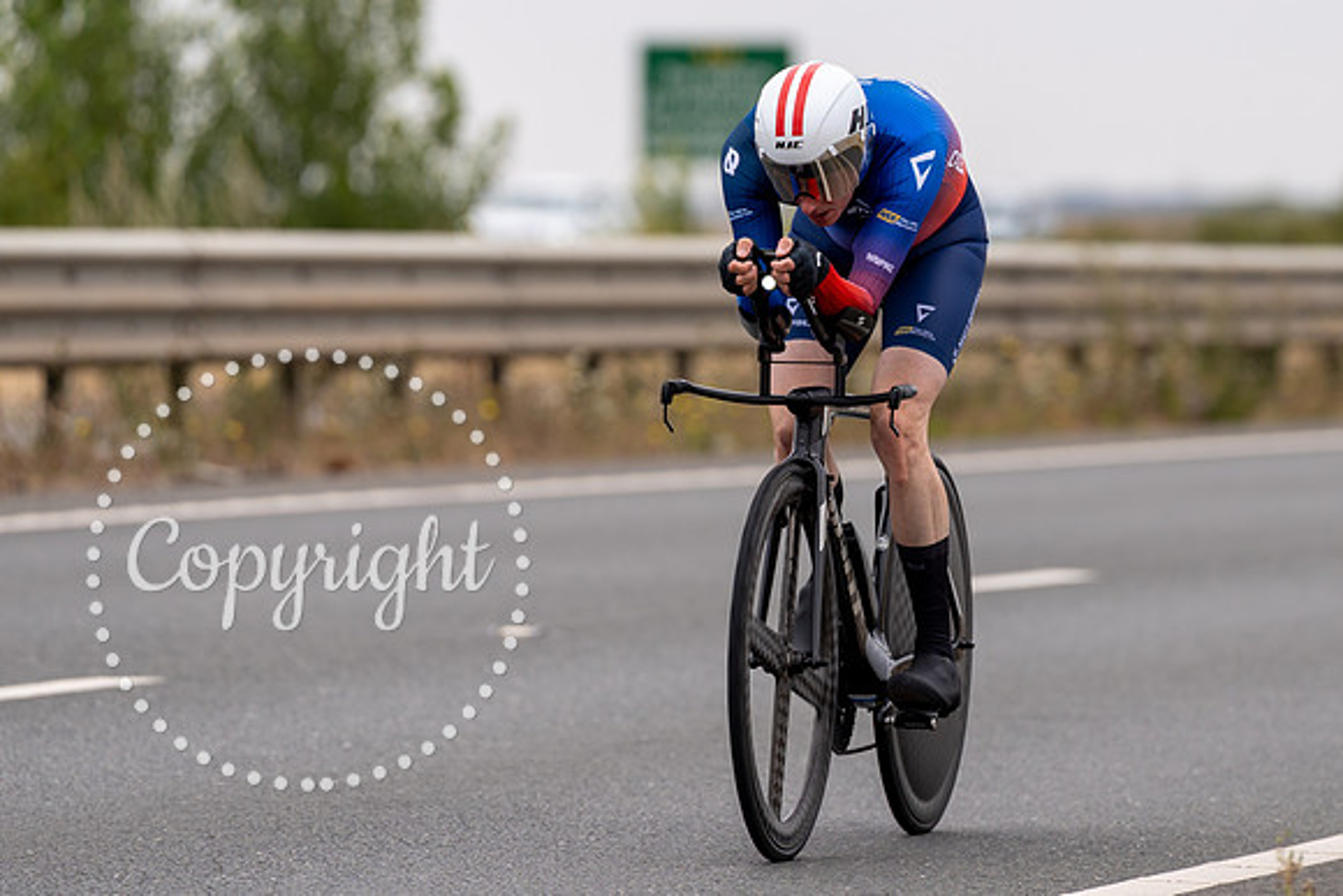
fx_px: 12350
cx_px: 835
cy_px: 303
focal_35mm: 331
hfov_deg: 6.2
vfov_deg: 4.2
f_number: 3.2
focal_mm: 200
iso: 100
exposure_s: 1/800
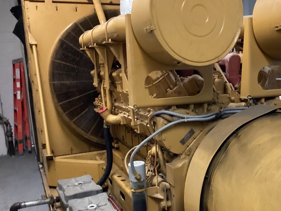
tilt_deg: -9.1
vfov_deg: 32.7
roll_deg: +1.7
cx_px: 197
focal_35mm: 44
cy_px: 129
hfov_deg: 42.1
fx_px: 357
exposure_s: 1/30
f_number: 2.4
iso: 400
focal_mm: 3.3
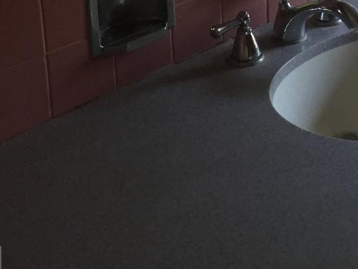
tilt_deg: -16.0
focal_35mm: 81
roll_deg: -0.9
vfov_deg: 17.0
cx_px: 380
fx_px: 838
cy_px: -89
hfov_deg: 22.9
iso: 100
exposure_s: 1/30
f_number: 2.2
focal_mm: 4.15
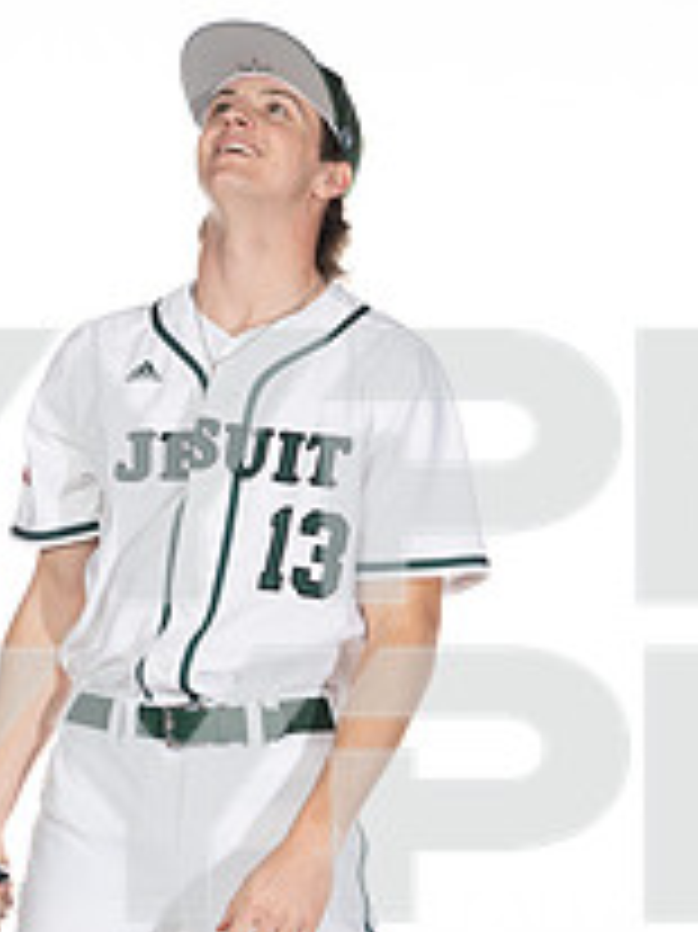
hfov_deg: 12.4
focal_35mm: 119
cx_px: 279
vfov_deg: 16.4
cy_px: 788
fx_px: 3203
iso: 400
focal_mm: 57
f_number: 6.3
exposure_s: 1/250
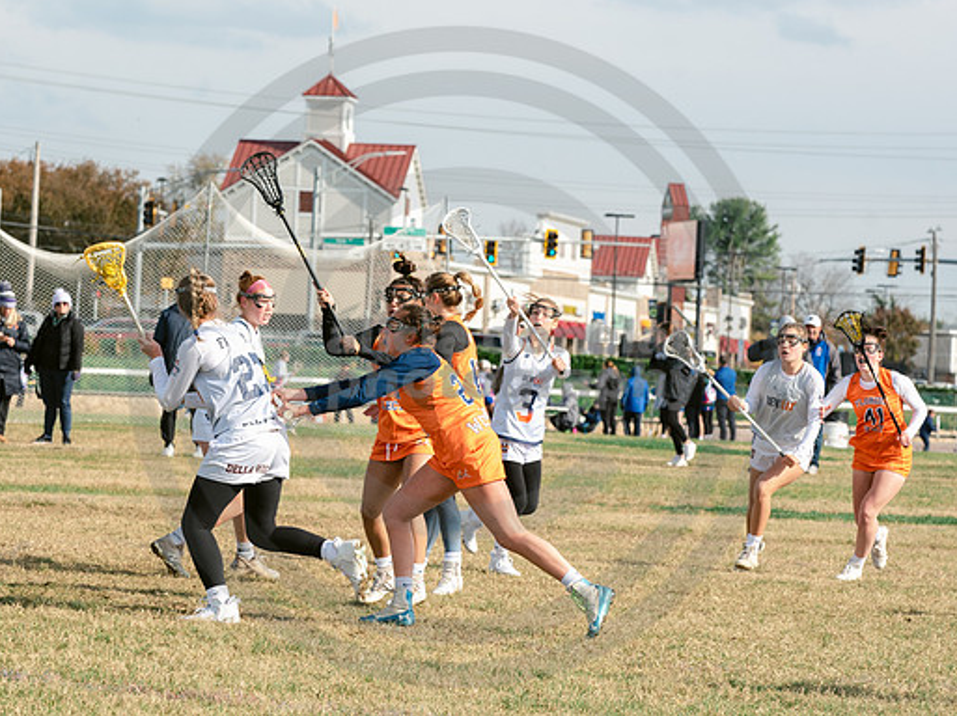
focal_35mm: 202
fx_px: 5581
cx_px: 425
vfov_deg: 7.3
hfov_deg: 9.8
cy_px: 475
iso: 250
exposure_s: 1/800
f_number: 7.1
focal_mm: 130
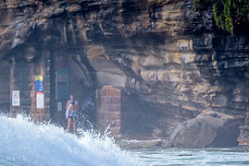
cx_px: -62
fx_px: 9140
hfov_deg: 1.6
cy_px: 133
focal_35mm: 1320
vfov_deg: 1.0
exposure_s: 1/2000
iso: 280
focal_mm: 500
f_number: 5.6
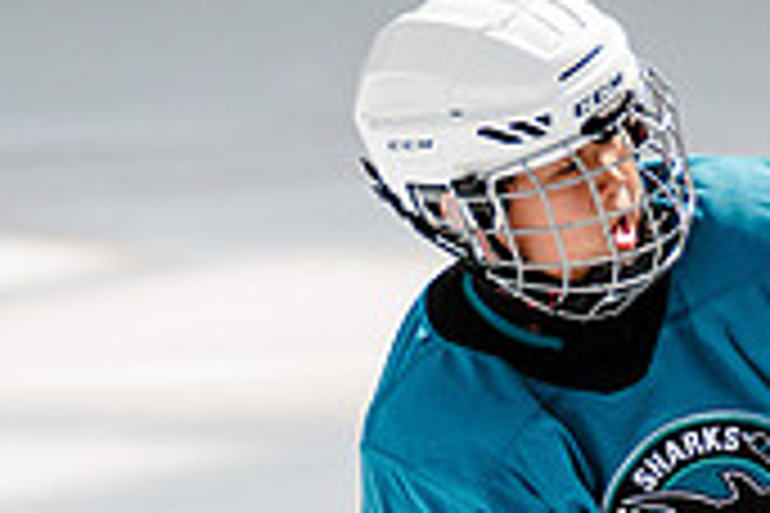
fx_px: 15142
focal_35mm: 708
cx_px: 378
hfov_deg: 2.9
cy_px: 731
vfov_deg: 1.9
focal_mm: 209
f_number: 3.2
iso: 1250
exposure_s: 1/2500
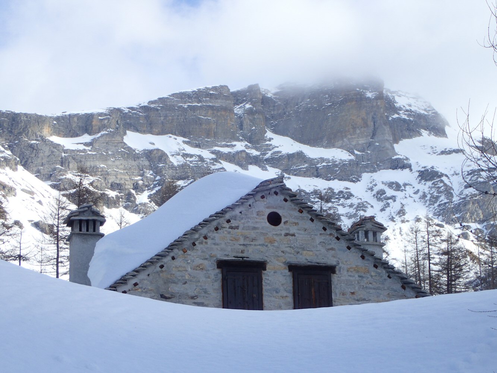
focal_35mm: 80
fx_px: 1149
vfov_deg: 18.4
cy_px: 186
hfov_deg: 24.4
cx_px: 248
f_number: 5.6
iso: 100
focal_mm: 14.41
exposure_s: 1/320
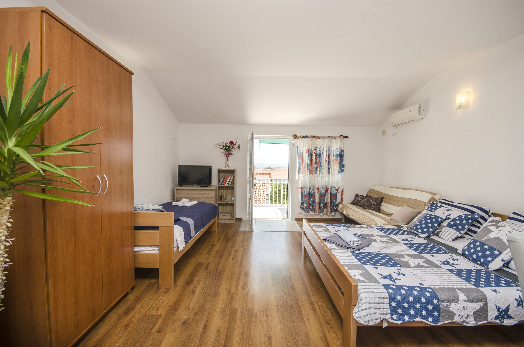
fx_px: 218
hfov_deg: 100.5
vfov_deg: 77.1
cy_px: 174
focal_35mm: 15
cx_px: 262
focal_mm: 10
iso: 100
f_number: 8
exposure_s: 1/100
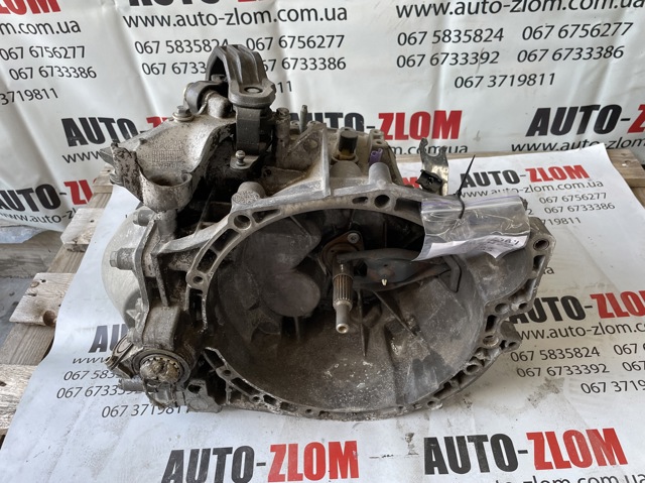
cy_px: 242
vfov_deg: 53.0
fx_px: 484
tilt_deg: -42.6
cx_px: 322
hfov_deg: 67.3
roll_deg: +2.8
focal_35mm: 26
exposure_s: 1/121
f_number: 1.6
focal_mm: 4.2
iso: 100
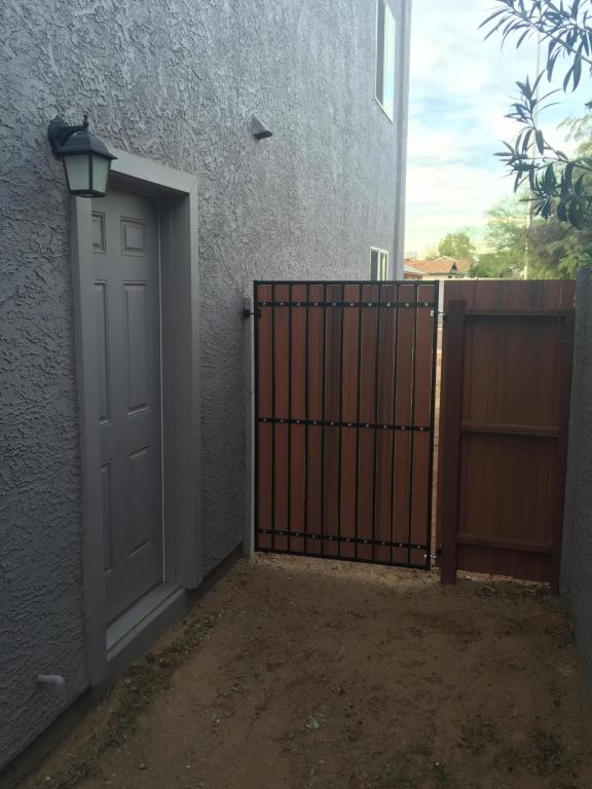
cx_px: 296
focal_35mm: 29
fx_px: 661
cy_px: 394
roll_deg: +0.3
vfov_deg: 61.7
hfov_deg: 48.2
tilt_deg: -7.6
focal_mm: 4.15
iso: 32
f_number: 2.2
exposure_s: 1/40
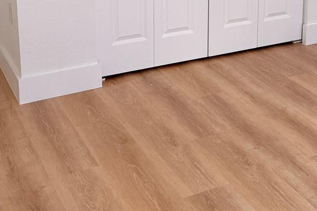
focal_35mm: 68
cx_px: 236
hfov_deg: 29.2
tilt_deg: -12.3
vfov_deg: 19.0
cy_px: -37
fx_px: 599
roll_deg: -1.0
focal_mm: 6.76
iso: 50
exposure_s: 1/120
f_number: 1.78
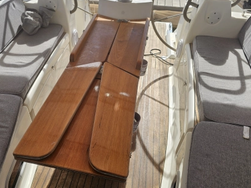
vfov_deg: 45.4
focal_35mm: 31
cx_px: 94
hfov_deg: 57.6
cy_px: 100
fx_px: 225
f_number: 1.7
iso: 10
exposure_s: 1/451
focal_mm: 6.3
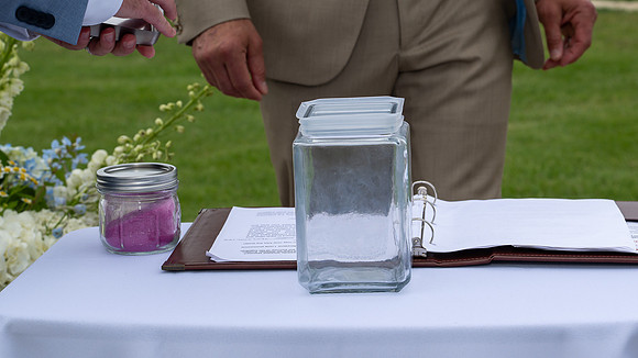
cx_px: 361
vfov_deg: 10.9
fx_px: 1886
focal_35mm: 112
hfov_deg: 19.2
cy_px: 170
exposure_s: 1/250
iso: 90
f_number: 8
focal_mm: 70
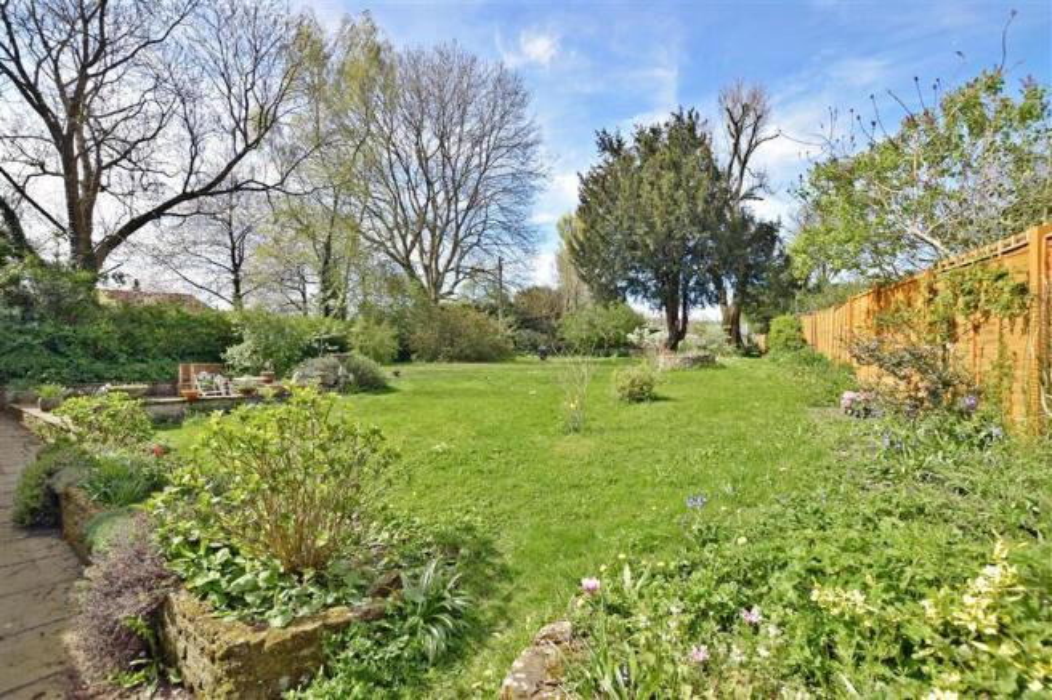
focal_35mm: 15
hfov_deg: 100.4
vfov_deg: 77.3
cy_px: 350
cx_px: 526
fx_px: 438
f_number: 11
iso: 400
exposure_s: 1/320
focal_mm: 10
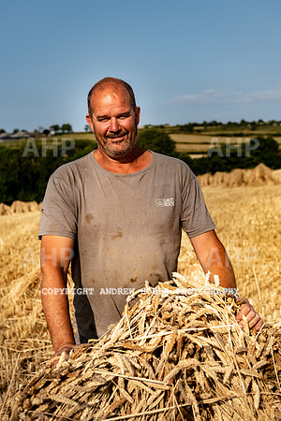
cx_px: 140
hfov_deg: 28.1
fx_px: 562
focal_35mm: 48
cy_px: 210
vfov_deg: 41.1
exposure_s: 1/1000
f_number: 4.5
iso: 64
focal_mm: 48
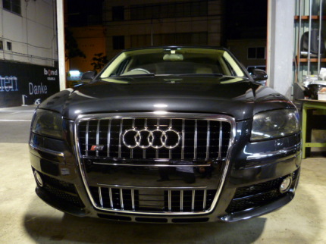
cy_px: 122
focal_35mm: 30
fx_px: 282
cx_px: 163
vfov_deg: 46.8
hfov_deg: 60.0
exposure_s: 1/13
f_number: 2.9
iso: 400
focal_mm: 5.4
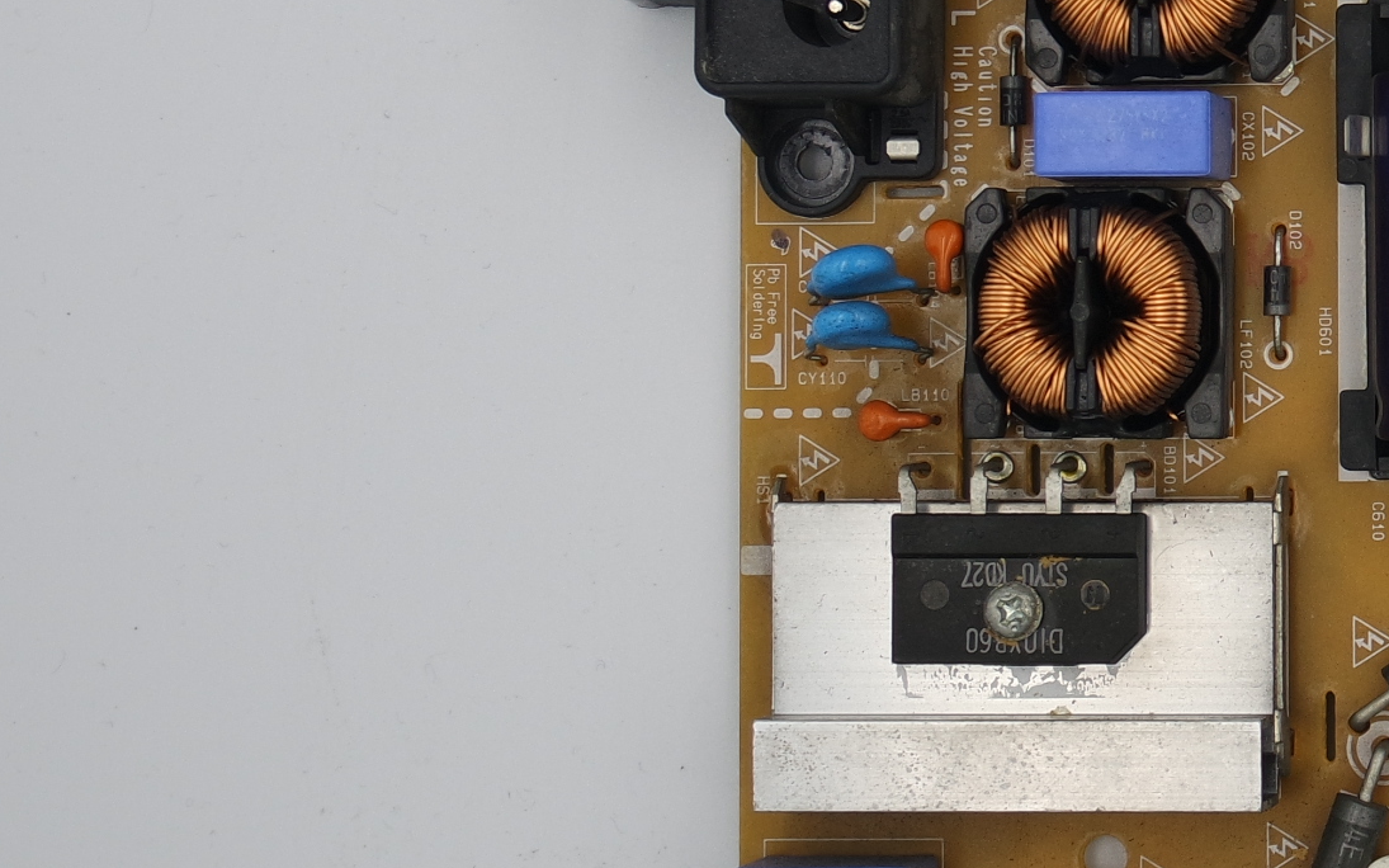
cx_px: 1876
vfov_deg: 9.8
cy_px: 174
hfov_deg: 14.9
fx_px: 5034
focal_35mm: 133
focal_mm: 18
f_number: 5
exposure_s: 1/125
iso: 160
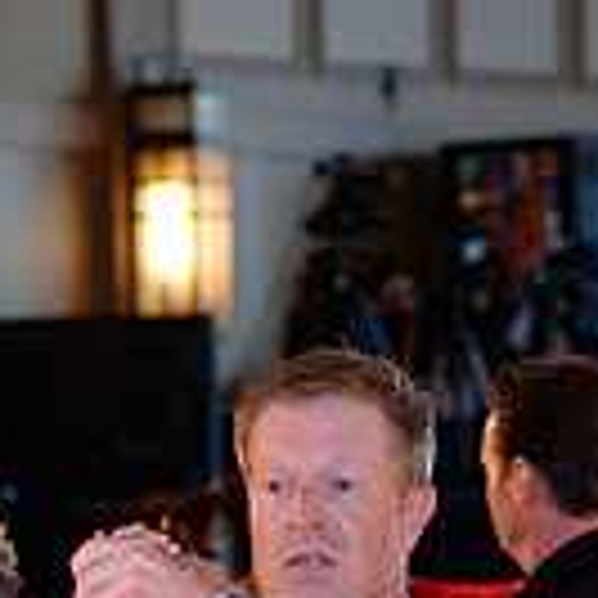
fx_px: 8658
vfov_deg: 3.9
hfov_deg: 4.0
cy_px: 1192
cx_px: 128
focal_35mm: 443
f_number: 4.5
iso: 2000
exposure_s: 1/250
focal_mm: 120
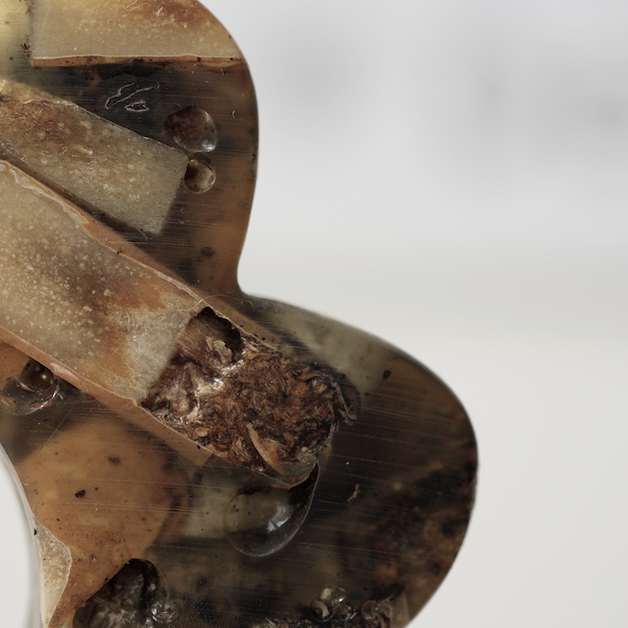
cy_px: 314
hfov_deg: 18.1
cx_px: 226
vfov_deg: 18.1
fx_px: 1970
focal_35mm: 96
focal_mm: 50
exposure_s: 1/125
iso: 100
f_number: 5
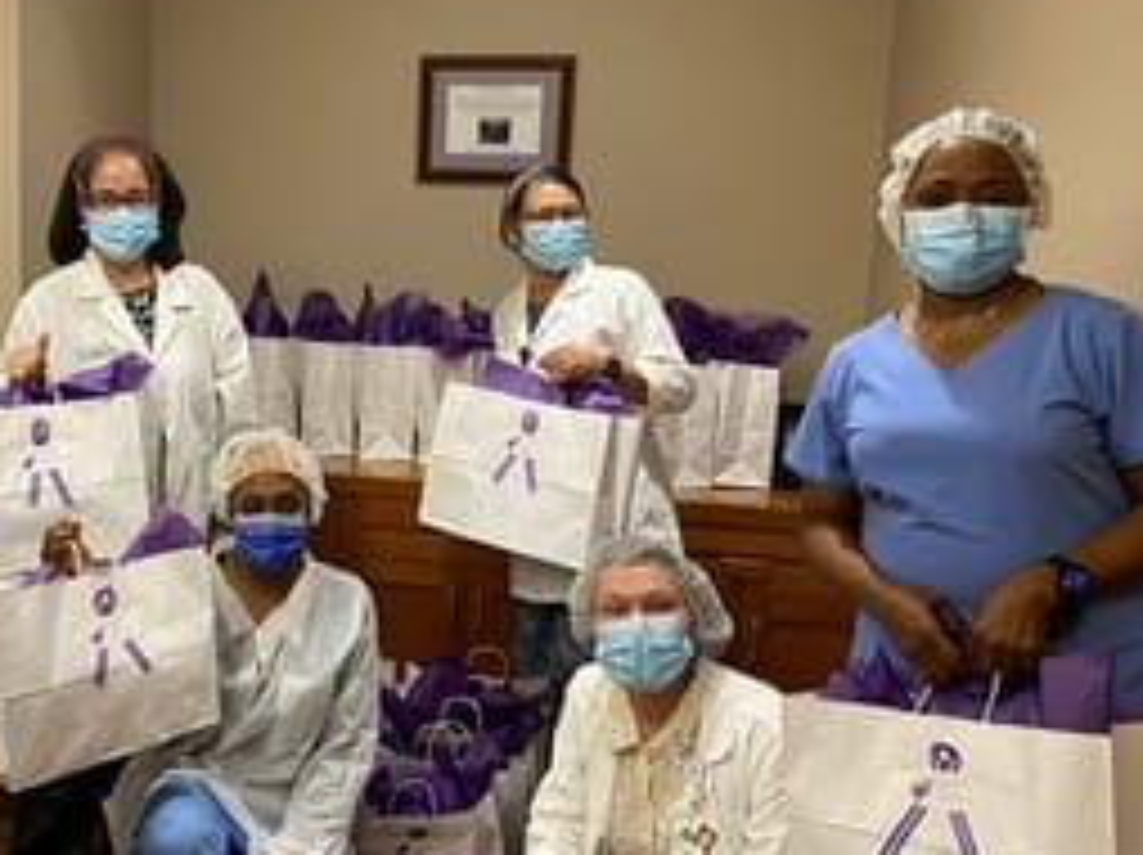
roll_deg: -2.6
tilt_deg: -11.7
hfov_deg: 44.3
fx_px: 1353
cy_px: 396
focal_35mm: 41
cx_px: 288
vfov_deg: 35.1
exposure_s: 1/60
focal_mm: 4.25
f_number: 1.8
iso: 200
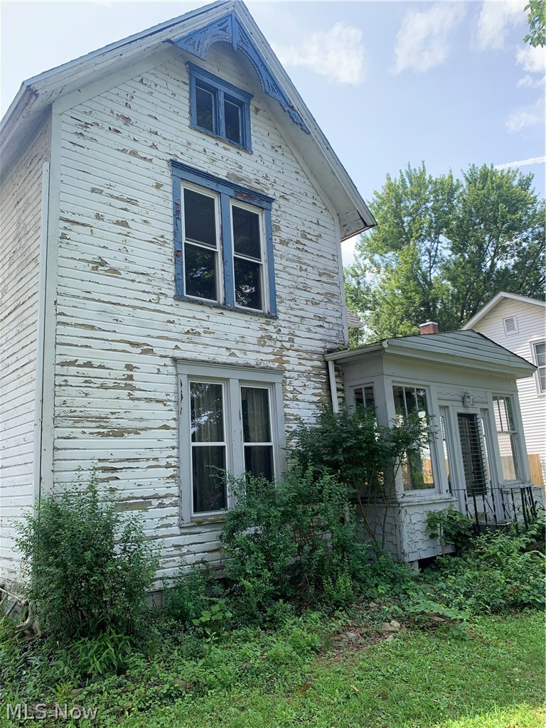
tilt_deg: +14.1
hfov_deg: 53.1
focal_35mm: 26
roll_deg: +3.8
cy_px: 364
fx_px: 547
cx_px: 273
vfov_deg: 67.3
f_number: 1.8
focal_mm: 4.25
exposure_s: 1/457
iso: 25
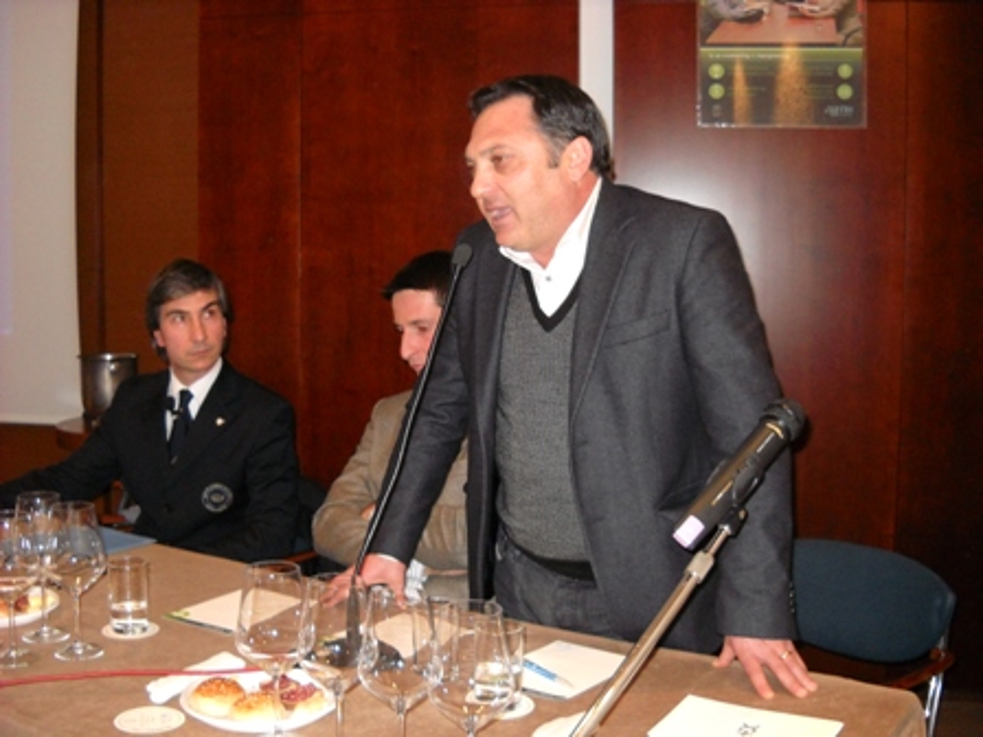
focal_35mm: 41
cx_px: 492
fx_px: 1164
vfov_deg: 35.1
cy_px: 368
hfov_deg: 45.8
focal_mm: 6.72
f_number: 3.1
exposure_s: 1/30
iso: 400
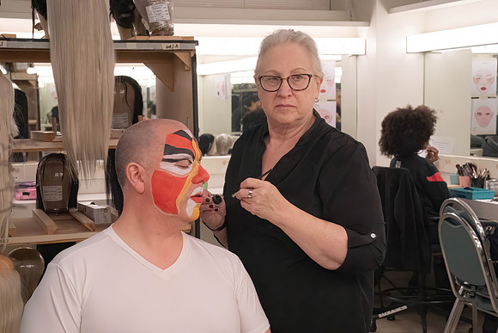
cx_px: 249
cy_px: 166
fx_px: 969
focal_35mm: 70
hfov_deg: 28.8
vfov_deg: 19.5
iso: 16000
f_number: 11
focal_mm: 70
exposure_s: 1/500
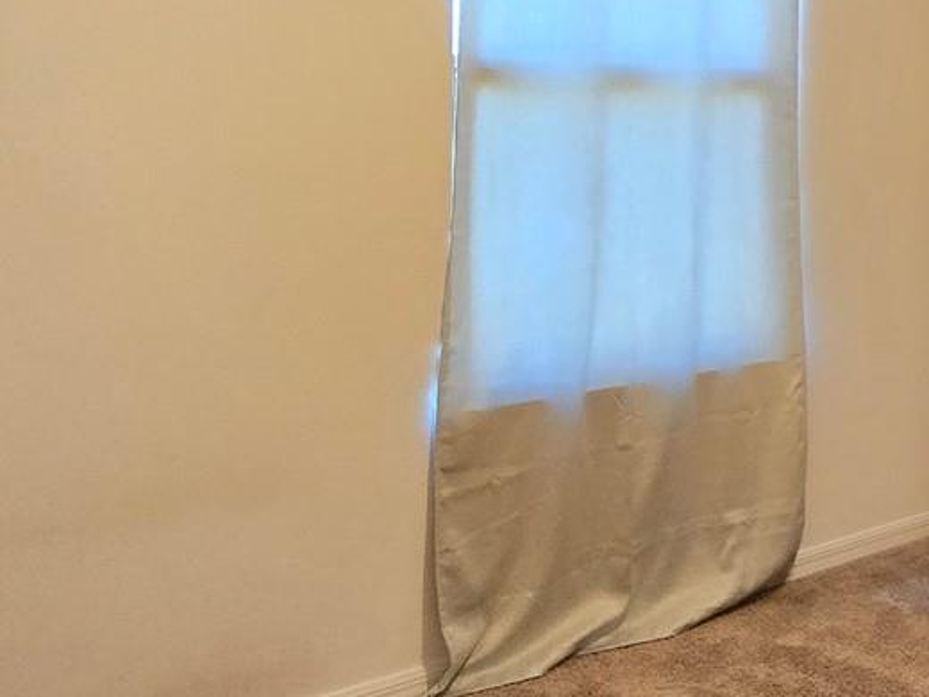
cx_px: 986
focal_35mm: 40
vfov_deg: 34.2
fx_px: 1073
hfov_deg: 39.5
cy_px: 82
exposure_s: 1/60
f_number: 2.2
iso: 800
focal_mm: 2.2
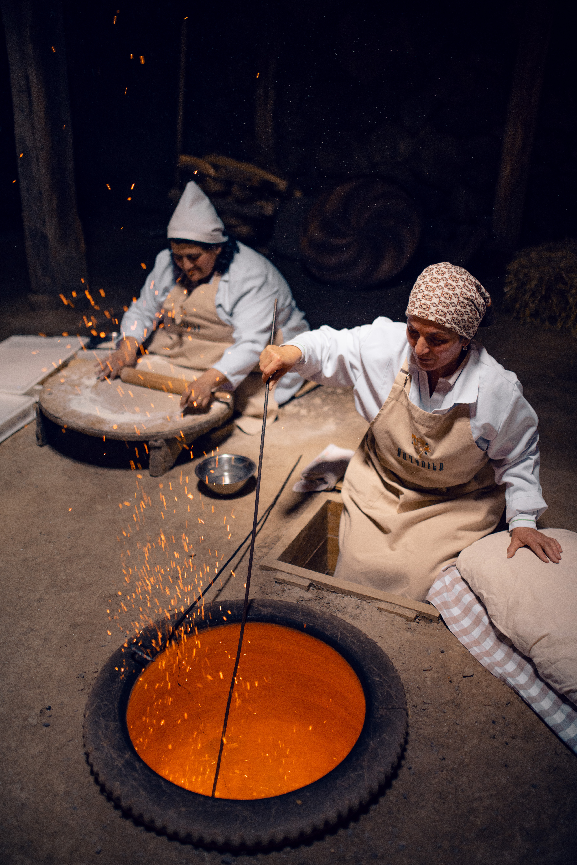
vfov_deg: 54.4
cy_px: 432
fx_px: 841
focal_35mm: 35
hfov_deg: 37.9
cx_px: 288
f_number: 1.4
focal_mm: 35
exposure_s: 1/200
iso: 400
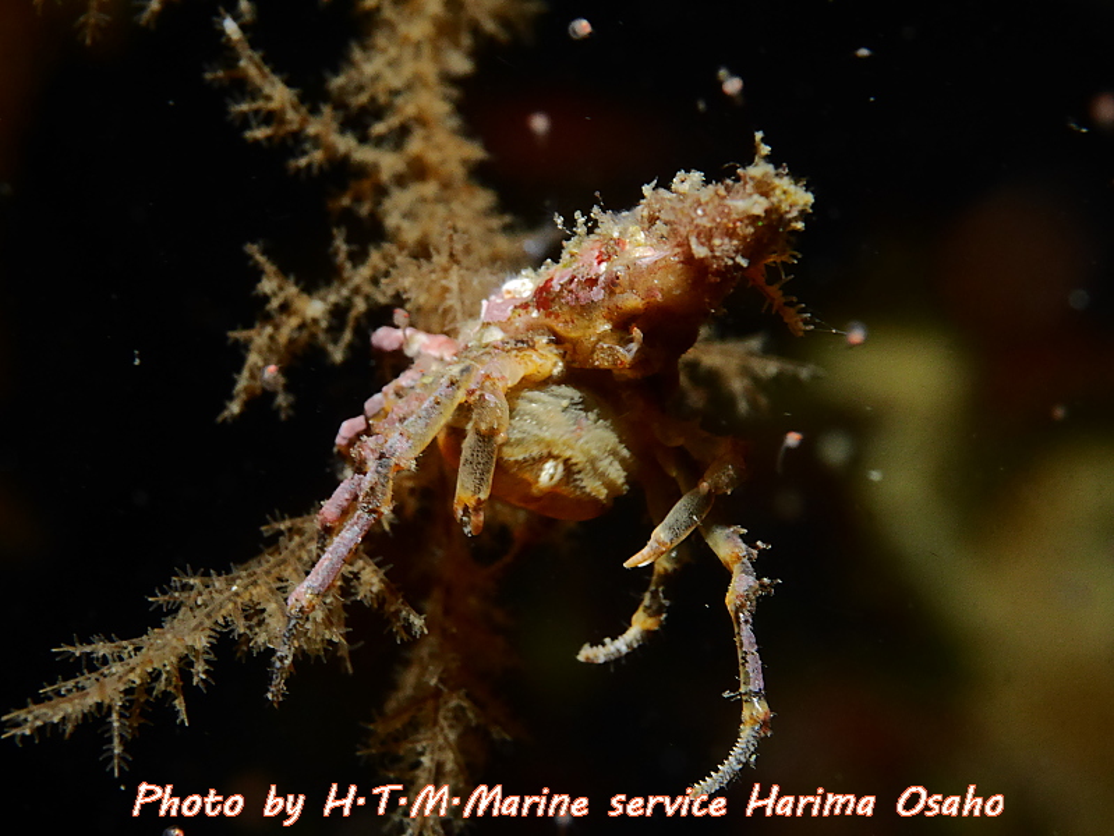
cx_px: 557
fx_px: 2898
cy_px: 418
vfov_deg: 16.4
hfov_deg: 21.8
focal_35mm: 90
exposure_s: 1/100
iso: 2000
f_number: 11
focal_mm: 45
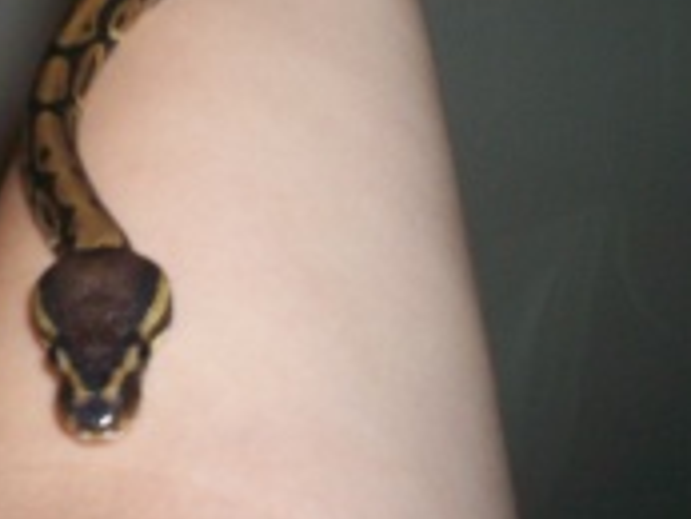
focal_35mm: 90
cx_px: 32
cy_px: 0
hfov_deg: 21.2
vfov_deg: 16.1
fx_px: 1798
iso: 140
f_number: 4.5
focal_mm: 6
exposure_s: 1/60
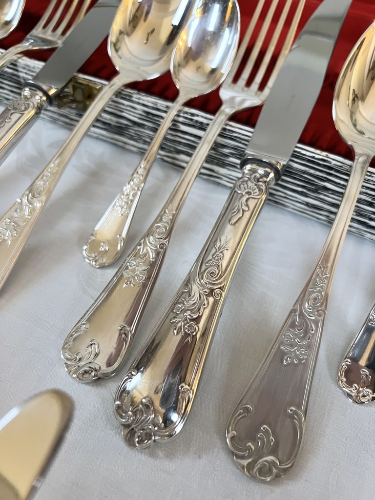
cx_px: 188
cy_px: 250
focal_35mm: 26
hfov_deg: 53.1
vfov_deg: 67.3
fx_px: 376
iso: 400
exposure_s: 1/50
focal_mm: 5.7
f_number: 1.5
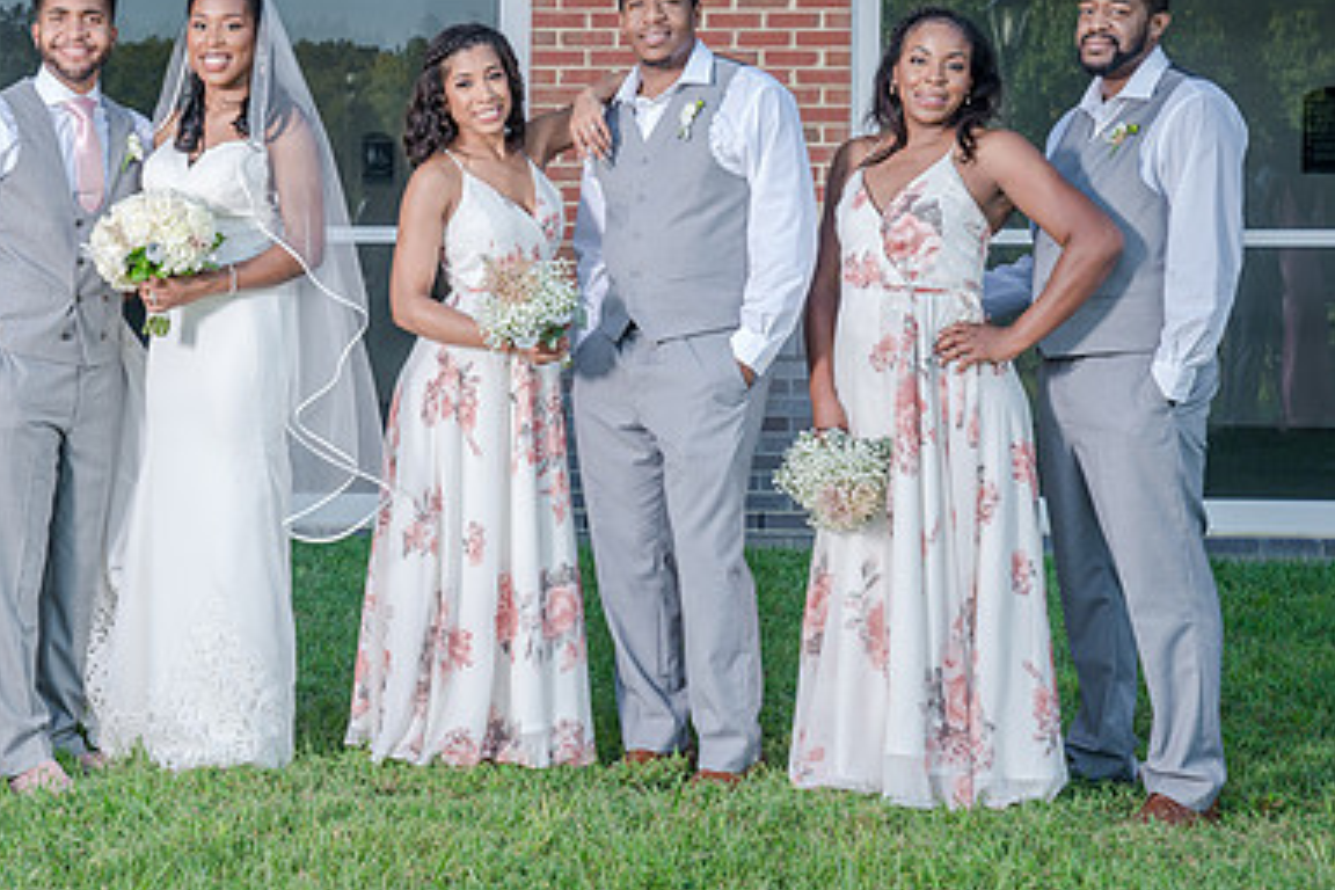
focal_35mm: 89
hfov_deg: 22.7
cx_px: 348
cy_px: 261
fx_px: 3300
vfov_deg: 15.3
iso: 200
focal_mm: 56
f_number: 5.6
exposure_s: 1/200
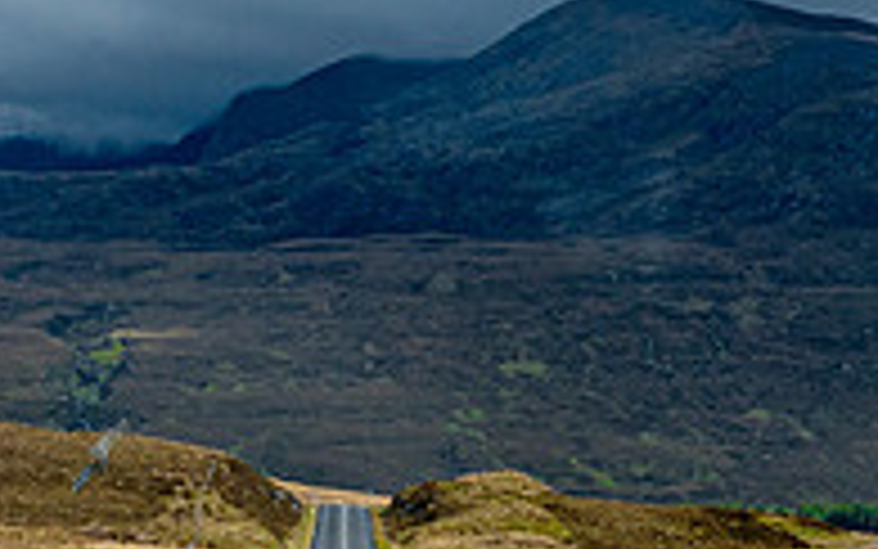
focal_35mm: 148
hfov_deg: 14.1
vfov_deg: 8.8
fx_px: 3542
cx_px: 210
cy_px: 542
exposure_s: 1/250
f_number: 7.1
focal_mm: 14.7
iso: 125
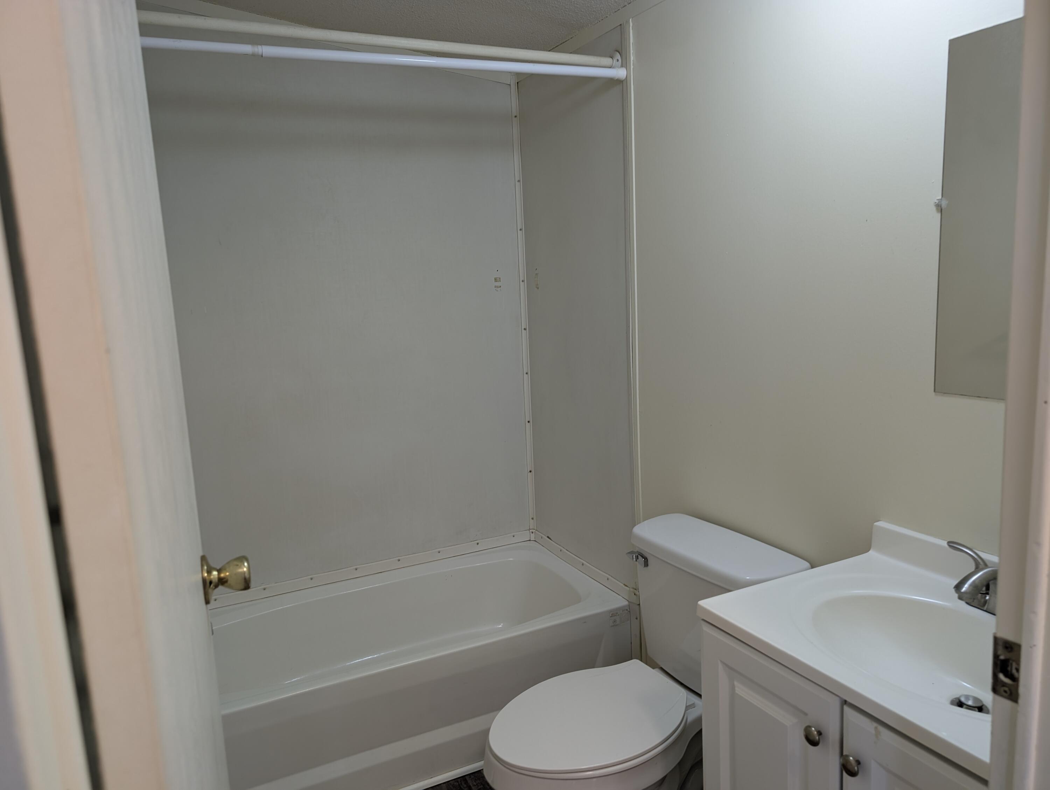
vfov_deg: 56.9
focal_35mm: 24
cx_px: 525
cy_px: 395
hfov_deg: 71.5
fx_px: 729
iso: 58
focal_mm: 6.9
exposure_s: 1/24
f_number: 1.68
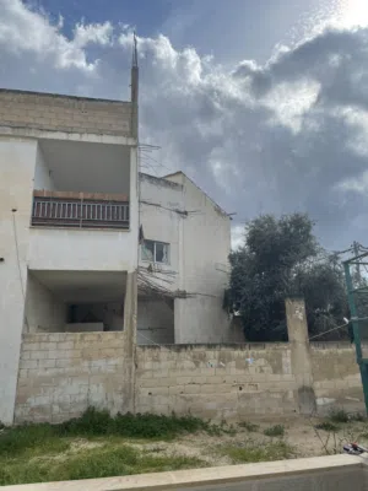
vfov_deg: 67.3
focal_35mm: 26
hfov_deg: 53.1
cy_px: 246
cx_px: 184
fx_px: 369
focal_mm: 4.2
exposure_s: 1/4464
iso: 32
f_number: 1.6
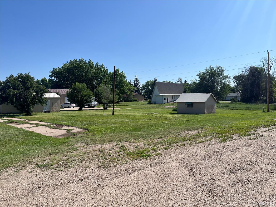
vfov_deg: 53.1
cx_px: 138
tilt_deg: -1.8
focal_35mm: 26
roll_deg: +0.7
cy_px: 104
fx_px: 207
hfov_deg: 67.3
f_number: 1.6
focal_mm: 5.1
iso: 50
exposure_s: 1/5319
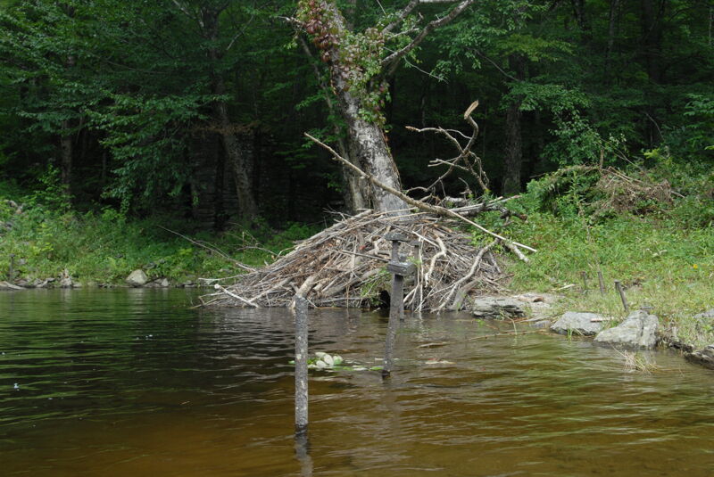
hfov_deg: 46.4
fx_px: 834
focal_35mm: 42
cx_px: 357
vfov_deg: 32.0
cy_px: 238
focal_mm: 28
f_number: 10
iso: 250
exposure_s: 1/80
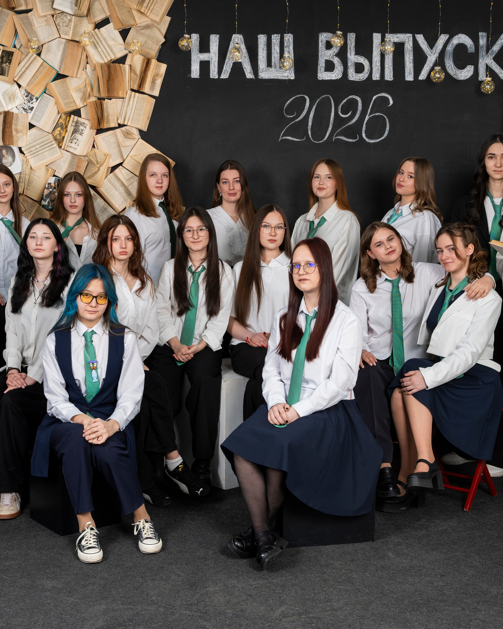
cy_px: 315
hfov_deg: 28.5
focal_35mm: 53
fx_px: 987
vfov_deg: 35.4
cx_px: 199
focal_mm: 37.1
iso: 320
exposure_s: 1/160
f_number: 7.1
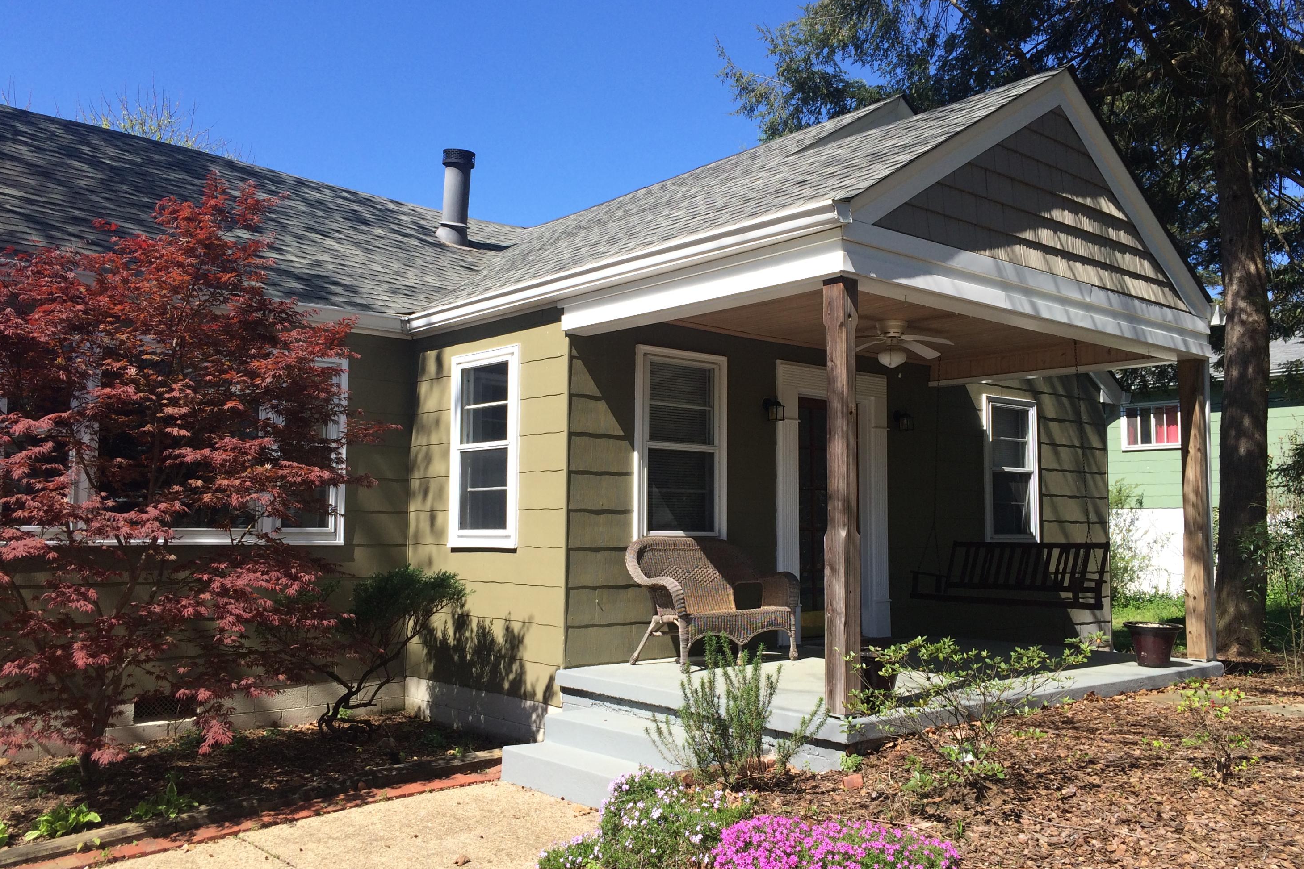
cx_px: 661
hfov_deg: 60.3
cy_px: 436
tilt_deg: +3.6
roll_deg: -0.4
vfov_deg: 42.3
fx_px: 1123
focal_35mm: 31
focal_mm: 4.15
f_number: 2.2
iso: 32
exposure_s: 1/1325
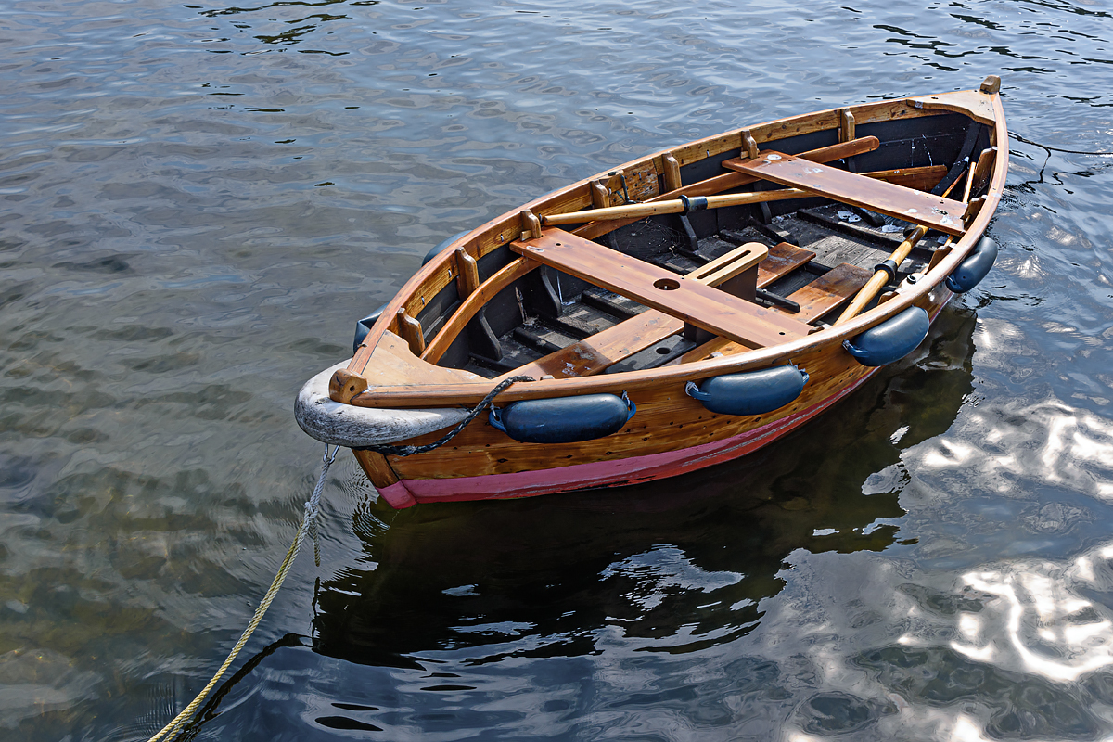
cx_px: 556
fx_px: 1113
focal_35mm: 36
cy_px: 371
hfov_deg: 53.1
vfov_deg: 36.9
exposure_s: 1/400
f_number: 8
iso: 100
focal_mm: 24
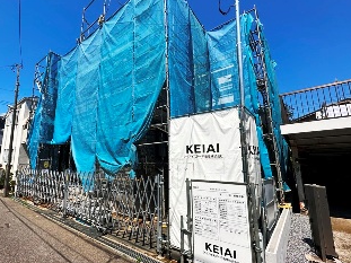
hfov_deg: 86.6
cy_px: 135
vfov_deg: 71.5
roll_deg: +0.0
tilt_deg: +10.2
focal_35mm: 18
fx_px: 182
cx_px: 139
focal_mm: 2.22
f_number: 2.2
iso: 50
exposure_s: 1/3205
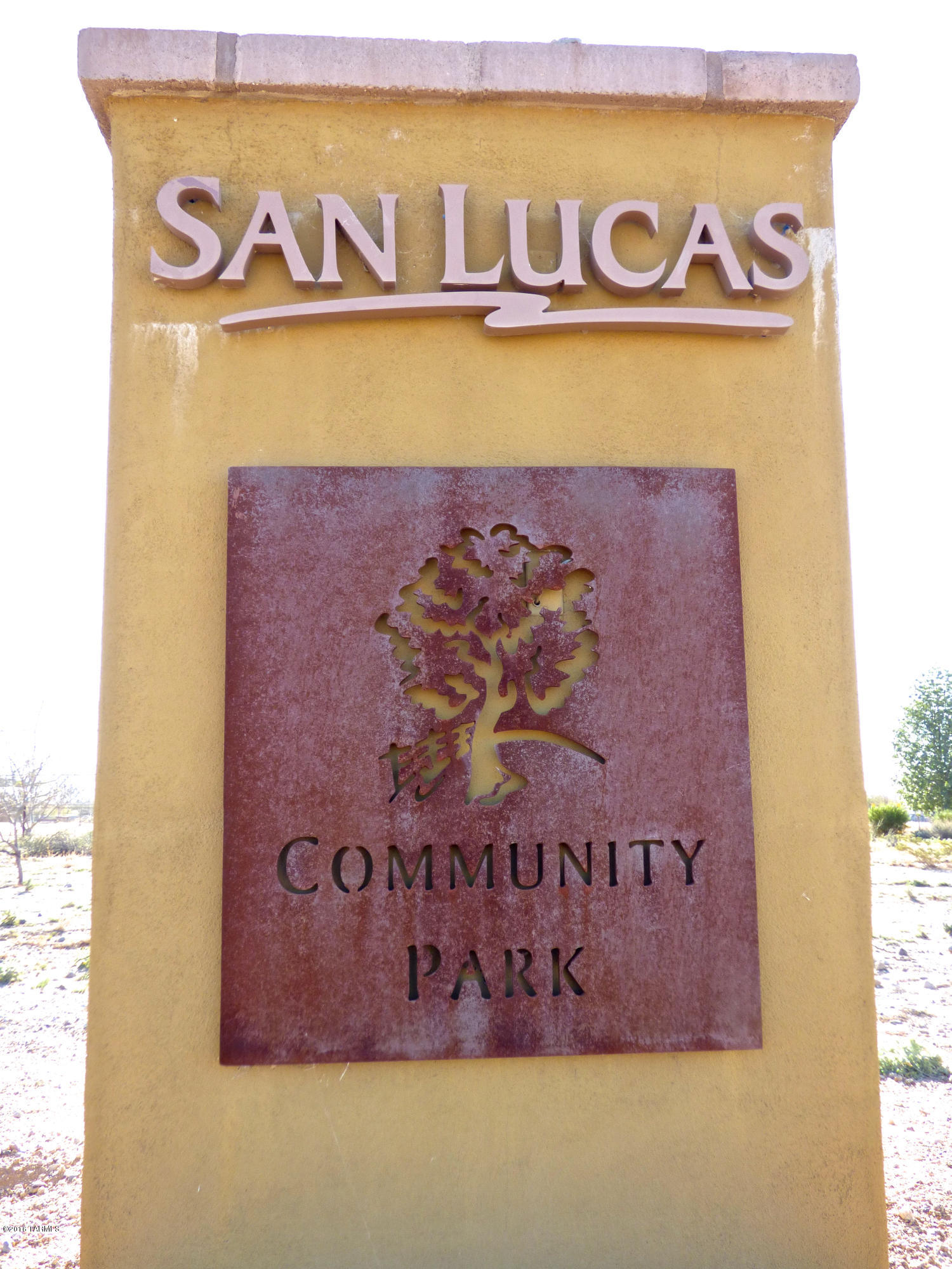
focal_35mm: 32
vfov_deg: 56.8
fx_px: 1173
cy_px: 634
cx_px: 476
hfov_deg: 44.2
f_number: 3.4
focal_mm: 5.78
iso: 100
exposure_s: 1/200
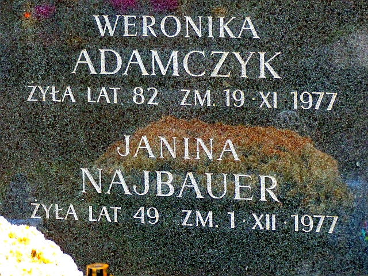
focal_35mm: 204
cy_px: 138
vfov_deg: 7.3
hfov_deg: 9.7
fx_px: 2169
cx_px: 184
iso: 400
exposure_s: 1/50
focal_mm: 36.7
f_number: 2.8
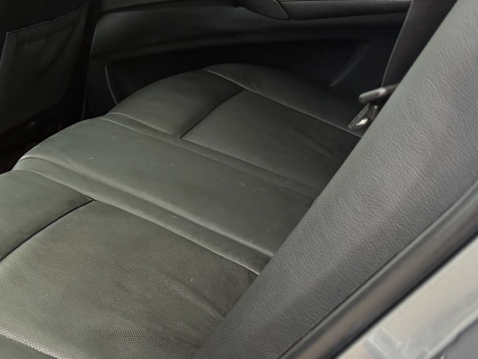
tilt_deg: -6.8
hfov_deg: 24.0
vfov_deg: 18.3
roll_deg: +0.0
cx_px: 13
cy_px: -27
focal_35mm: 78
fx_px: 1077
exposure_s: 1/121
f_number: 1.78
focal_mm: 6.76
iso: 160
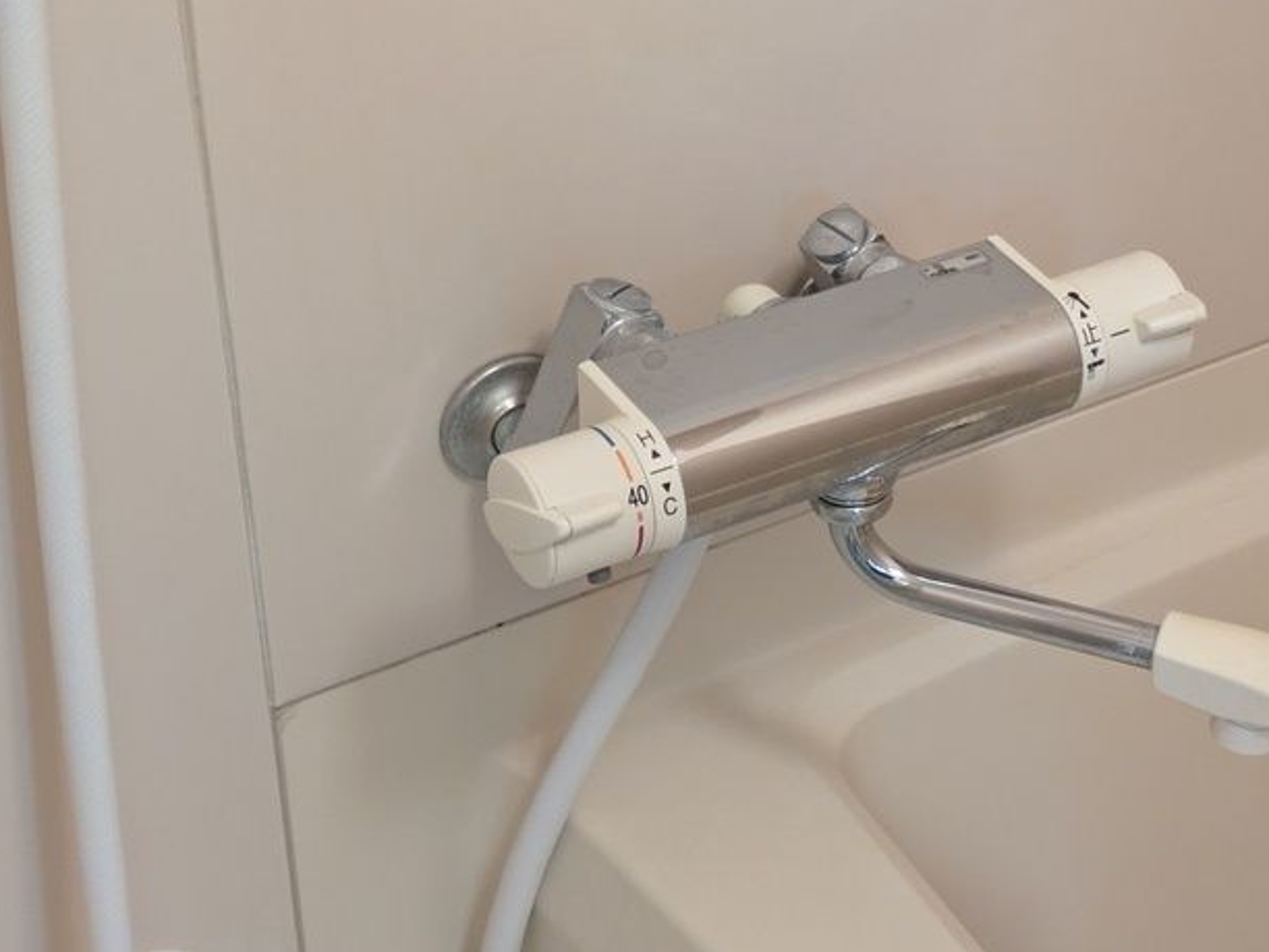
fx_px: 2933
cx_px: 817
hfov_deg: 24.3
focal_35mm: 80
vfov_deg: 18.4
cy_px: 456
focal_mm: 5.43
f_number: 1.89
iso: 286
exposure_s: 1/40
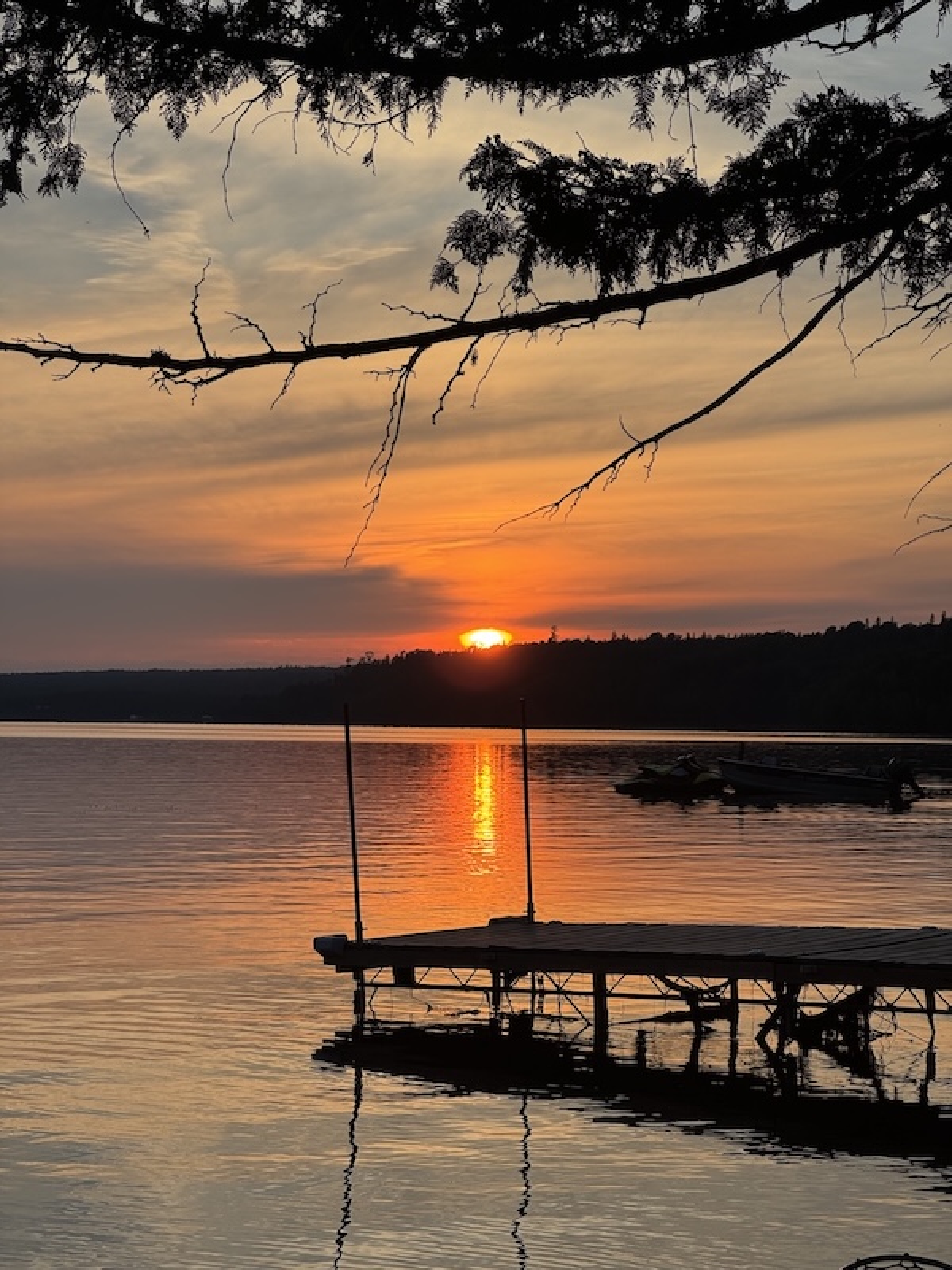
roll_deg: -1.0
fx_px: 2824
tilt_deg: +1.5
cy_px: 635
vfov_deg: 25.3
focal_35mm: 77
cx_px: 476
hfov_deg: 19.1
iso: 25
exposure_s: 1/412
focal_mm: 9
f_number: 2.8
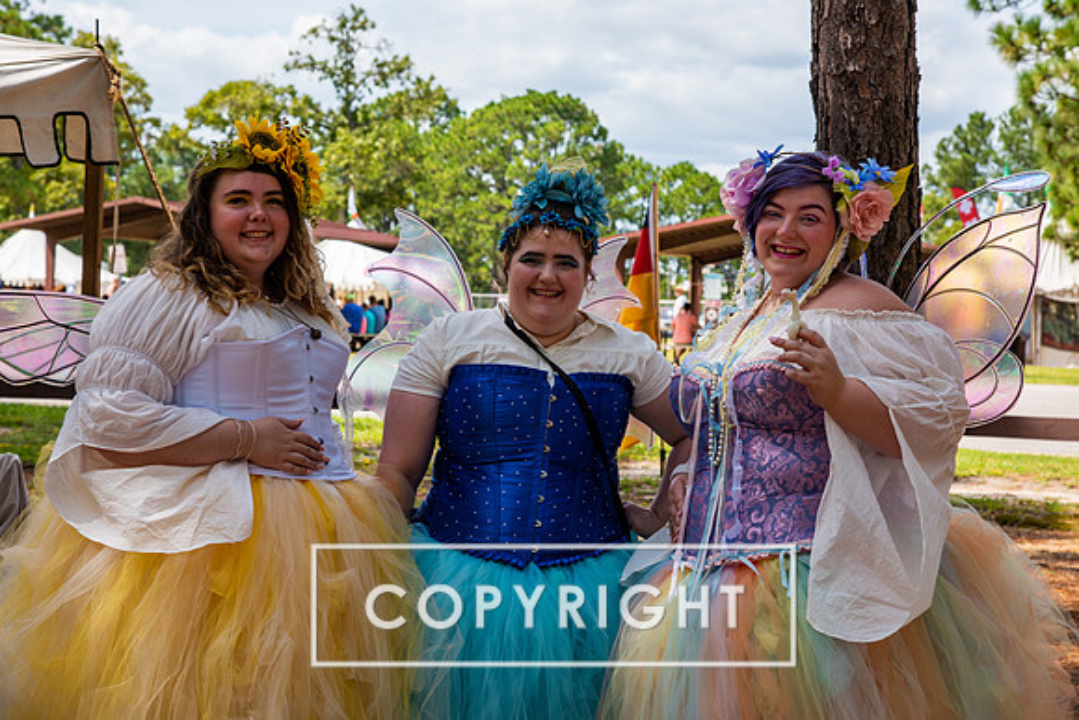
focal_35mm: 82
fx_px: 2449
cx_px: 565
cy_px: 343
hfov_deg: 24.8
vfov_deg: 16.7
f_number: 8
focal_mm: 78
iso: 100
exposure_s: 1/250
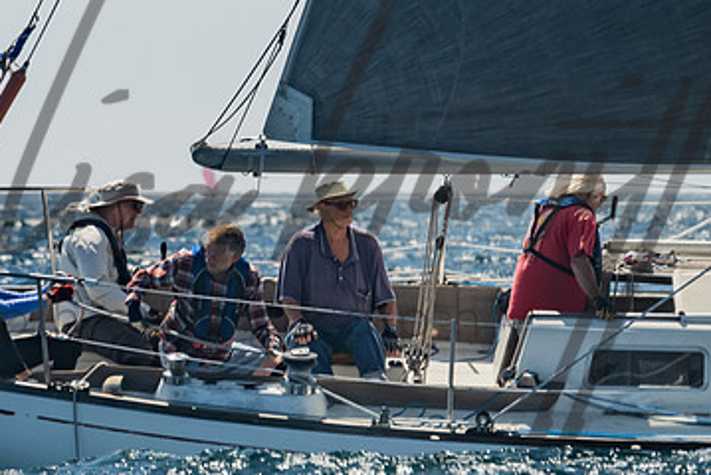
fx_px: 11187
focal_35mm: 566
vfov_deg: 2.4
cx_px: 290
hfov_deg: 3.6
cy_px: 67
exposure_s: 1/500
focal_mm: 200
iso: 160
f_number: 6.3
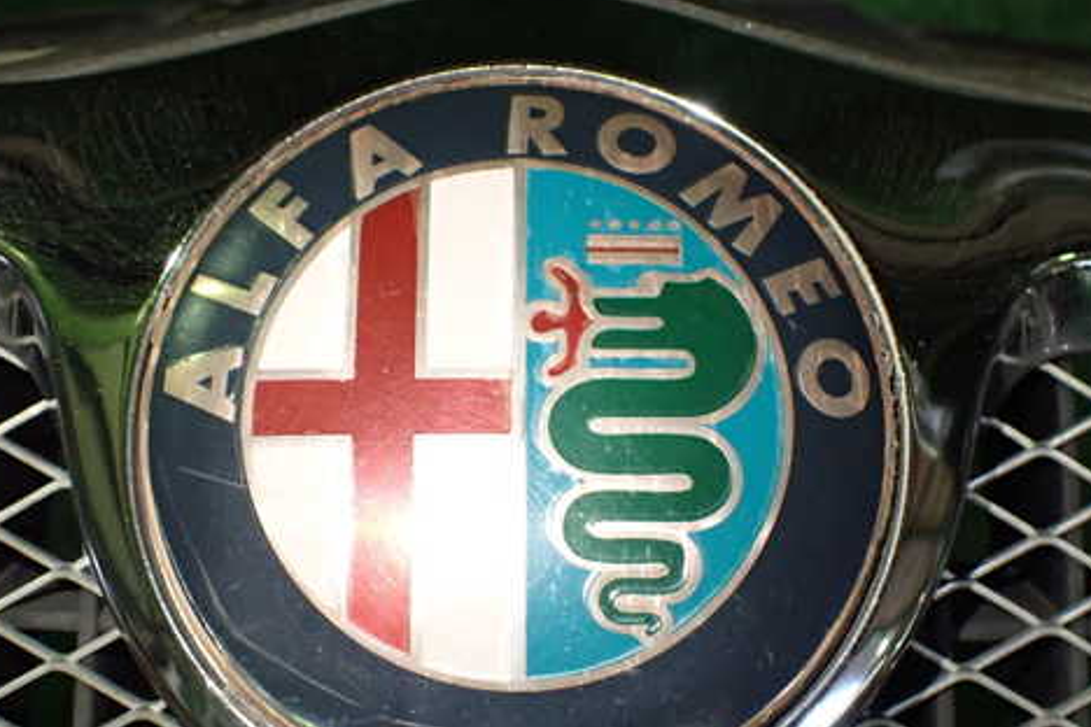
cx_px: 555
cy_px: 431
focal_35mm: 40
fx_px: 1212
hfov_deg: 48.5
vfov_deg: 33.3
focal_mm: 5.4
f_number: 2.3
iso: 640
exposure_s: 1/125
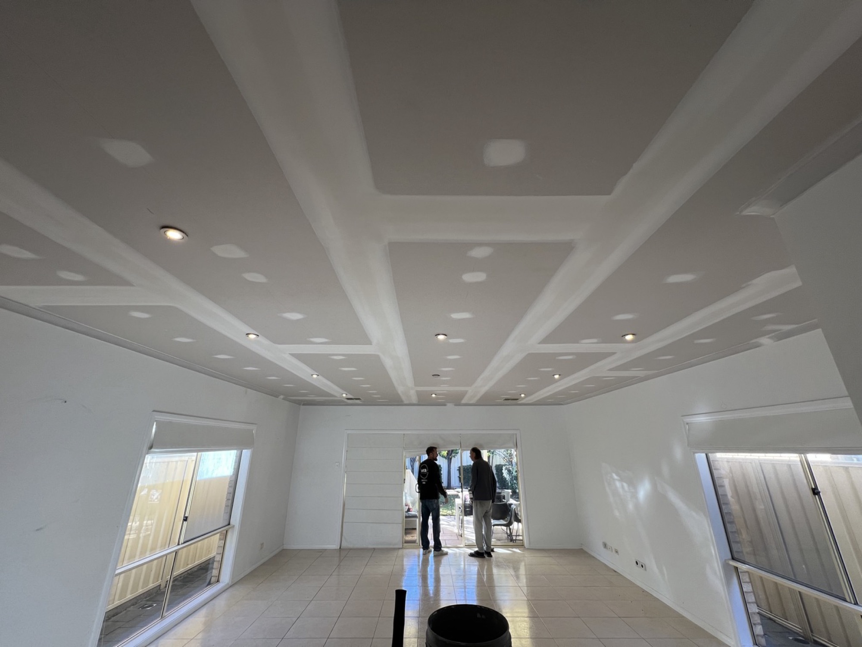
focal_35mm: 13
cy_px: 324
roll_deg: +0.5
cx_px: 431
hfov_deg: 106.2
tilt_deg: +18.8
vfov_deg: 89.9
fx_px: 324
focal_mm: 1.57
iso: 50
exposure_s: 1/100
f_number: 1.8
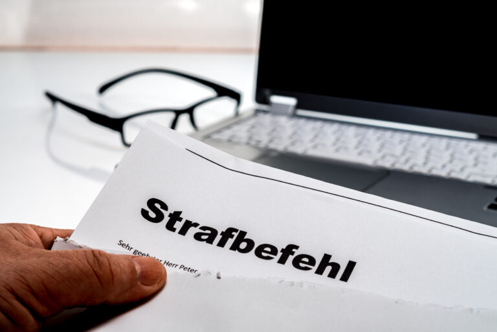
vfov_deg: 18.2
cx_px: 248
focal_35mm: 75
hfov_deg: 27.0
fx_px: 1035
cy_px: 166
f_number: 7.1
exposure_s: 1/250
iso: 50
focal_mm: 50
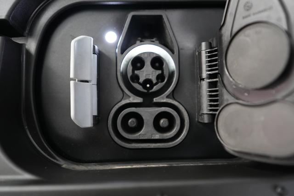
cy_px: 98
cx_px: 147
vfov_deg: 46.4
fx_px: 229
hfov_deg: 65.5
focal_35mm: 28
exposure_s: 1/60
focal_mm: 28
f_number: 2.8
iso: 4000
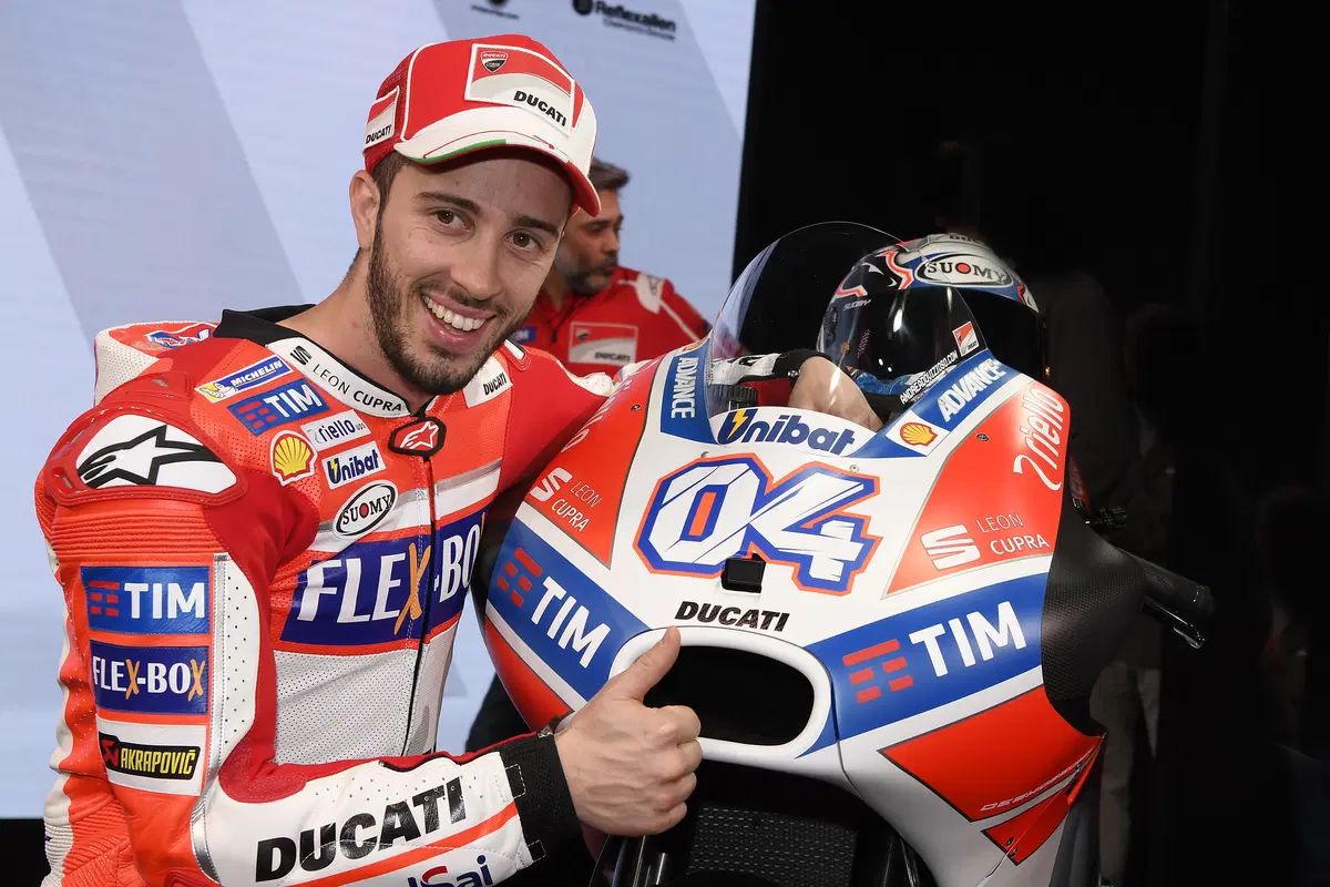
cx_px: 665
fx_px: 1884
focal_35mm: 51
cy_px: 444
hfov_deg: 38.9
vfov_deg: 26.5
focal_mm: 34
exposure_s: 1/160
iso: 400
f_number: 5.6
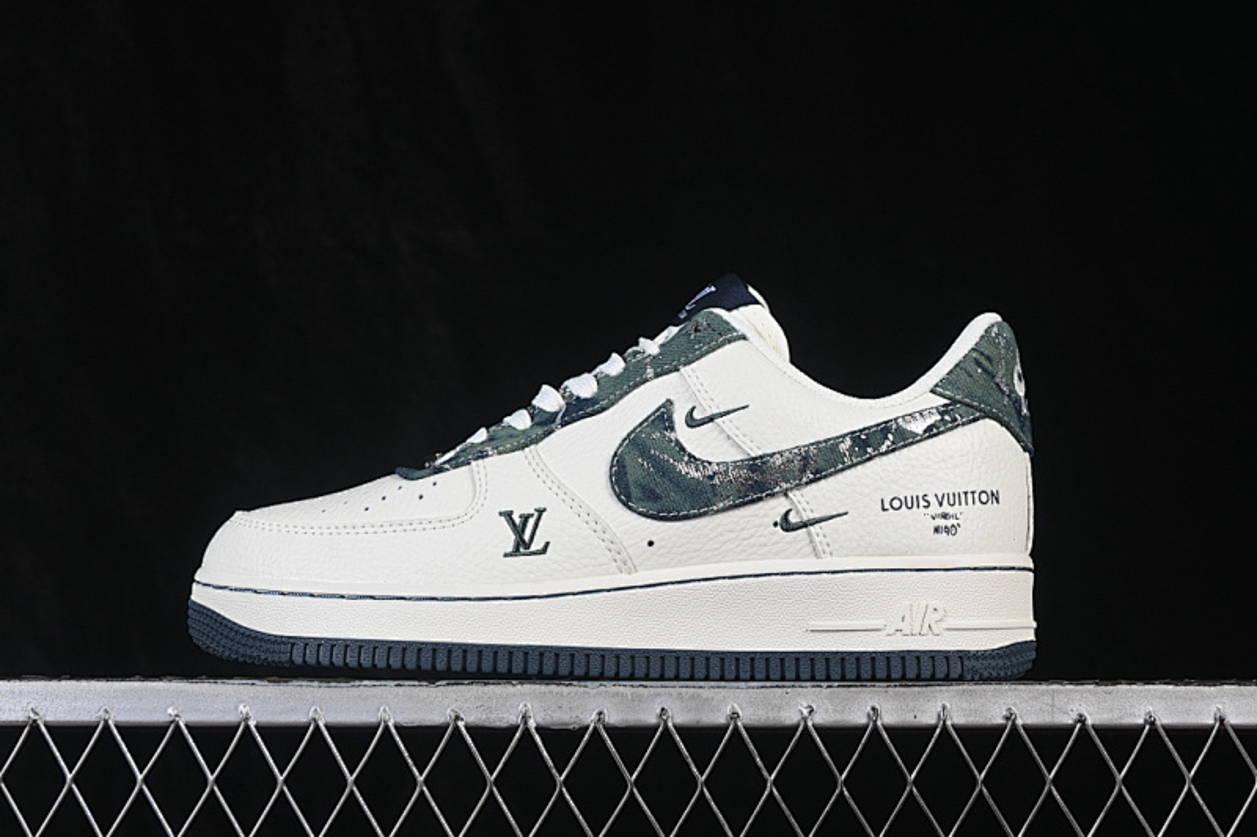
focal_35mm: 75
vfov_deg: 18.2
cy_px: 418
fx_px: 2618
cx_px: 628
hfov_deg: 27.0
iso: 160
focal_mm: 50
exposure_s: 1/80
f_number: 8
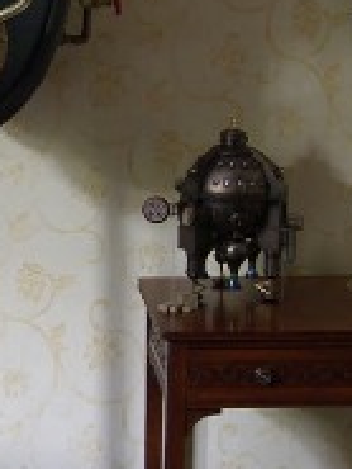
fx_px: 1246
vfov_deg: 21.3
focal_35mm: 92
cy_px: 185
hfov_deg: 15.8
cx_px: 0
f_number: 2.8
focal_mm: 7.9
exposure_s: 1/10
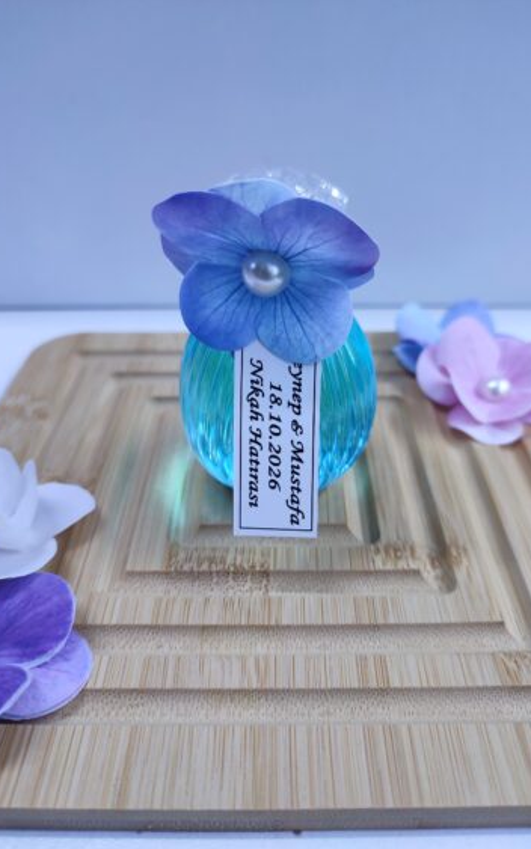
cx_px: 282
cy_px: 428
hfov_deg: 46.0
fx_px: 625
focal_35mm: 27
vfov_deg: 68.4
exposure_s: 1/50
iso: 150
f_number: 1.9
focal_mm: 6.04
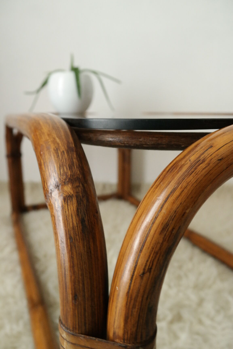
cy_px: 174
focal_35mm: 30
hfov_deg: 43.6
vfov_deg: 61.9
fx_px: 291
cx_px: 116
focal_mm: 20
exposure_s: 1/25
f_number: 5.6
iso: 1600
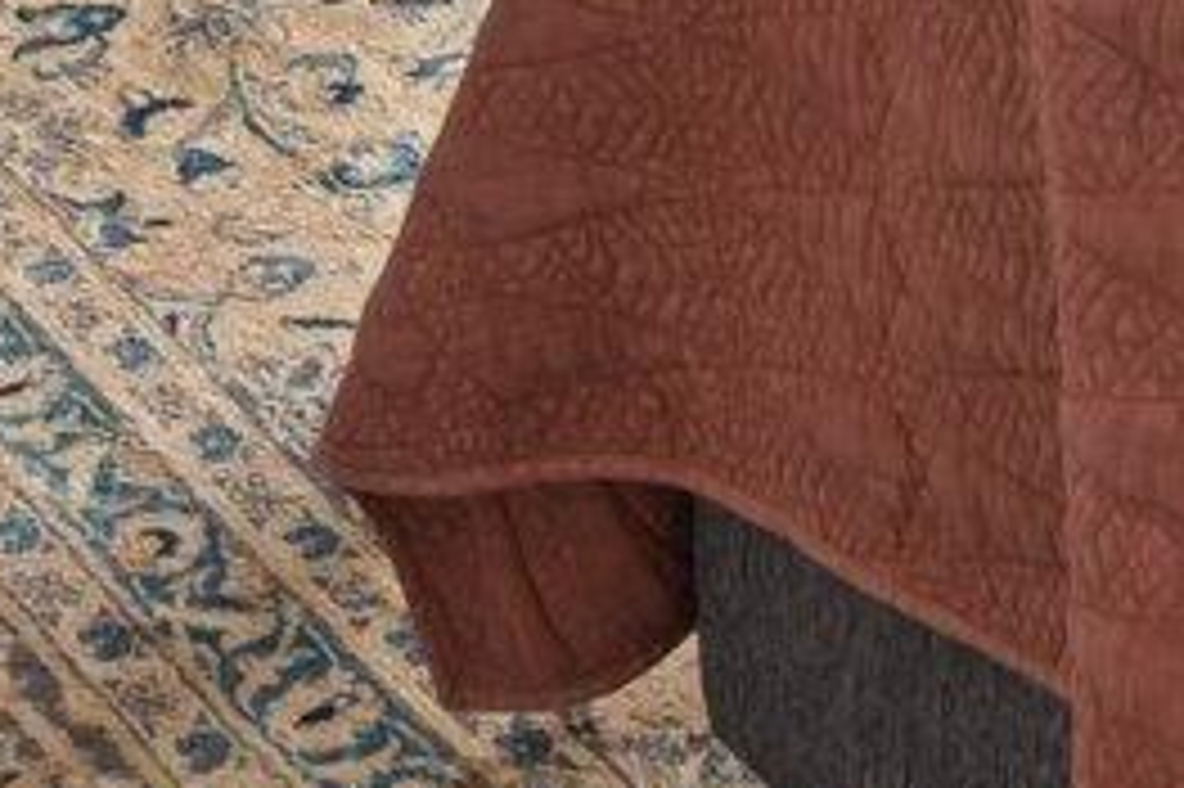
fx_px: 3583
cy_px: -2051
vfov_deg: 8.6
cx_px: 1225
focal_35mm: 109
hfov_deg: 18.2
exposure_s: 1/13
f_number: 9
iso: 400
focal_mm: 14
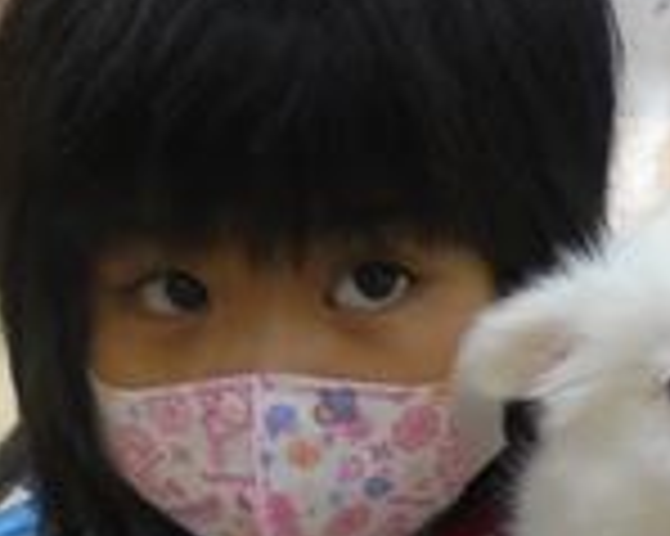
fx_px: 2021
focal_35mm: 102
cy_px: 482
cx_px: 549
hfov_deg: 18.6
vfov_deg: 14.9
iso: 250
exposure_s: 1/30
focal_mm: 4.6
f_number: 3.5
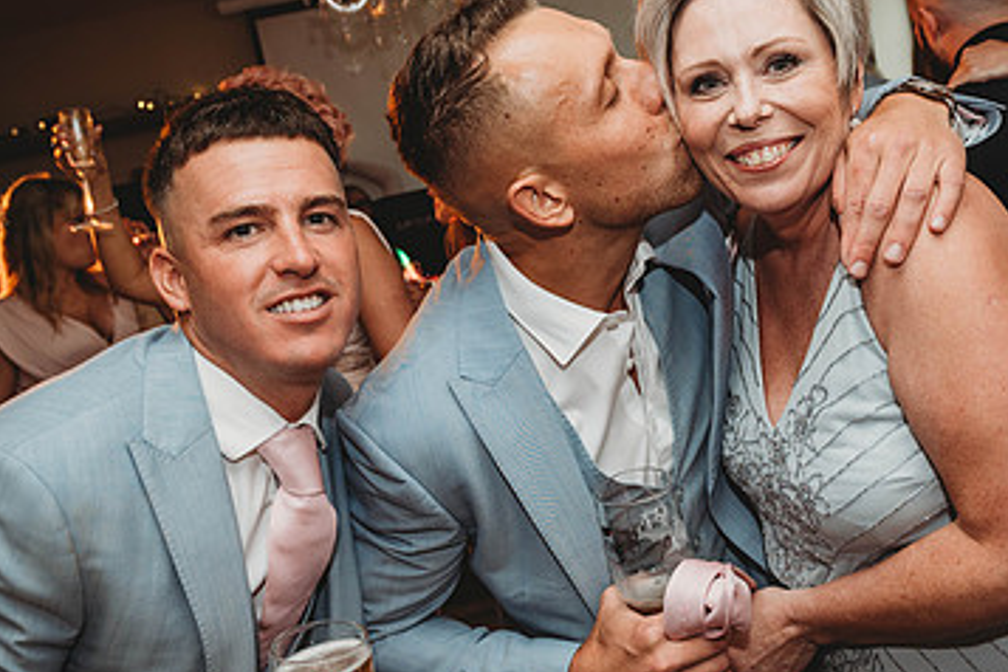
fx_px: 1092
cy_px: 309
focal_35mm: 39
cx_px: 610
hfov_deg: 49.2
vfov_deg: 34.2
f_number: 4.5
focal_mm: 24
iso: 400
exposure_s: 1/60
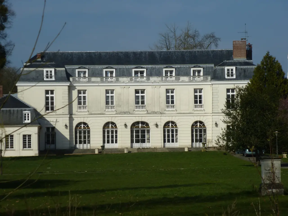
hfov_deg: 10.9
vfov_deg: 8.2
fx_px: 1514
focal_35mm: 182
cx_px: 144
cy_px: 108
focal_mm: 32.6
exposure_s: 1/1000
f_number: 5.4
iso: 100
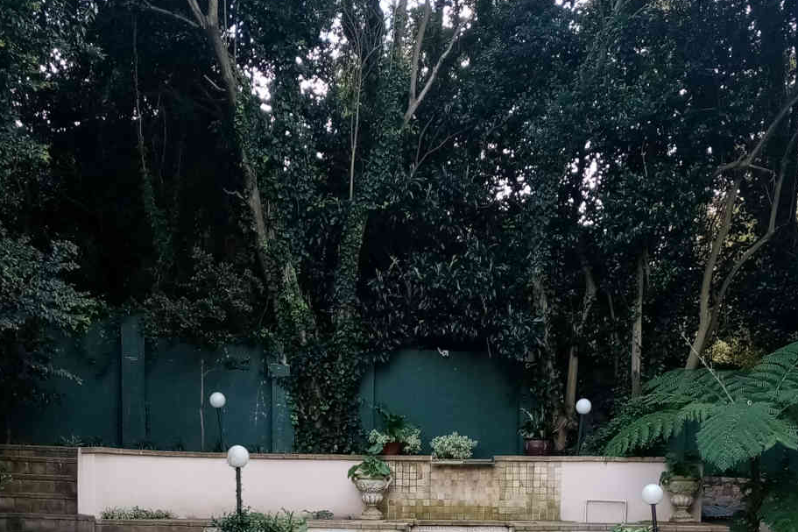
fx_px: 1263
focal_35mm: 57
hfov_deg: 35.0
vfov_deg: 22.4
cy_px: 590
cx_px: 432
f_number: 1.8
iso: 105
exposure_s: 1/100
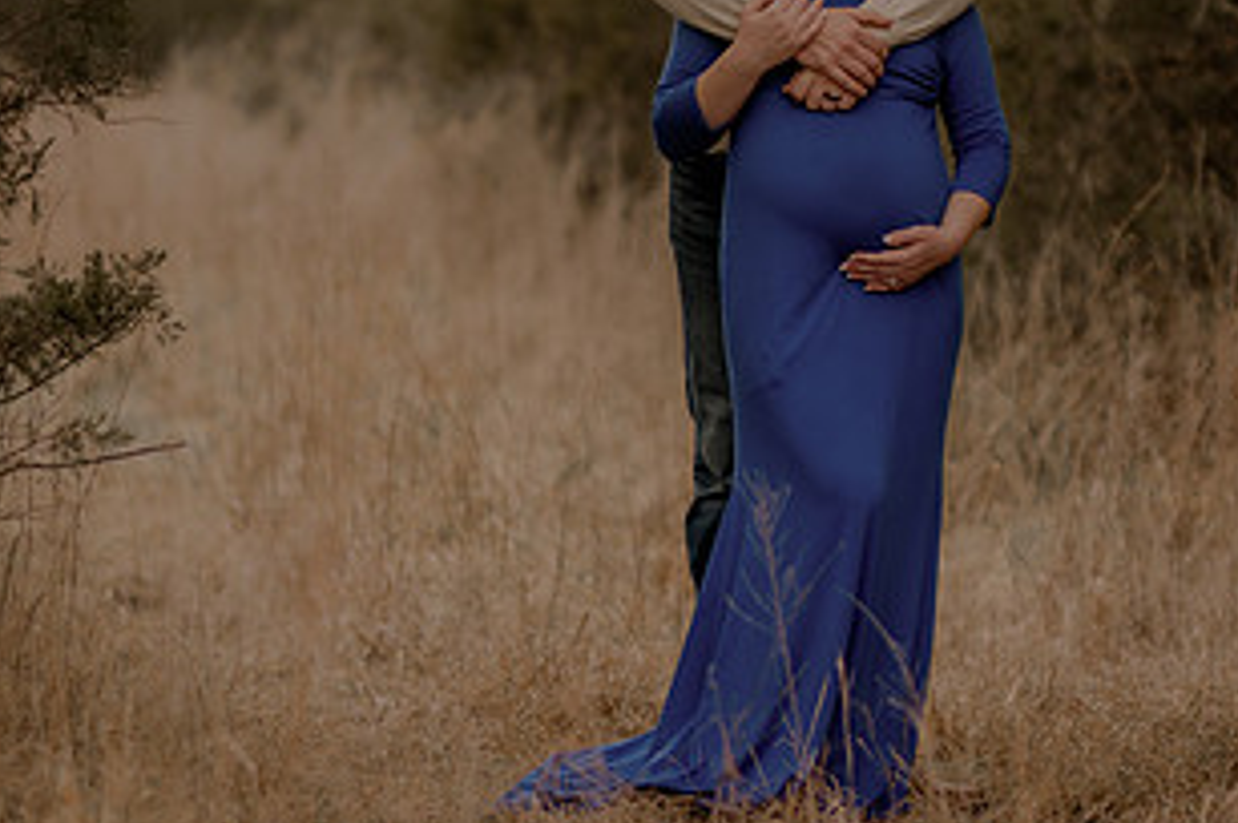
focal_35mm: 259
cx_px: 696
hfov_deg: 8.0
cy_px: 311
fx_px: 8897
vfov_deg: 5.3
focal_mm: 85
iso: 200
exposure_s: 1/1250
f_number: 1.4
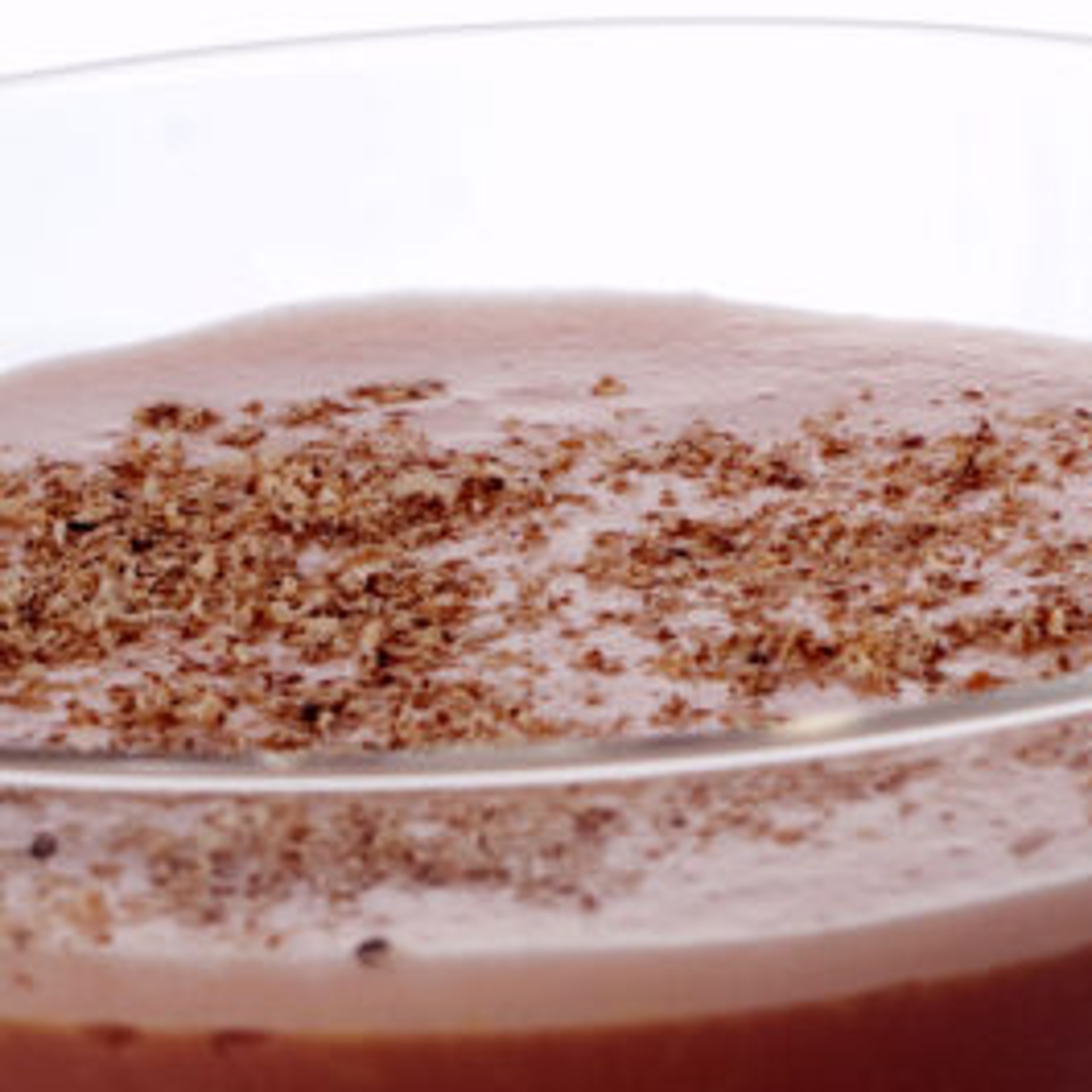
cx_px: 579
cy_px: 1760
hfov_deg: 7.1
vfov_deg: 7.0
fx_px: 8780
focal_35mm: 246
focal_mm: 50
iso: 200
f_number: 10
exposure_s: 1/1000
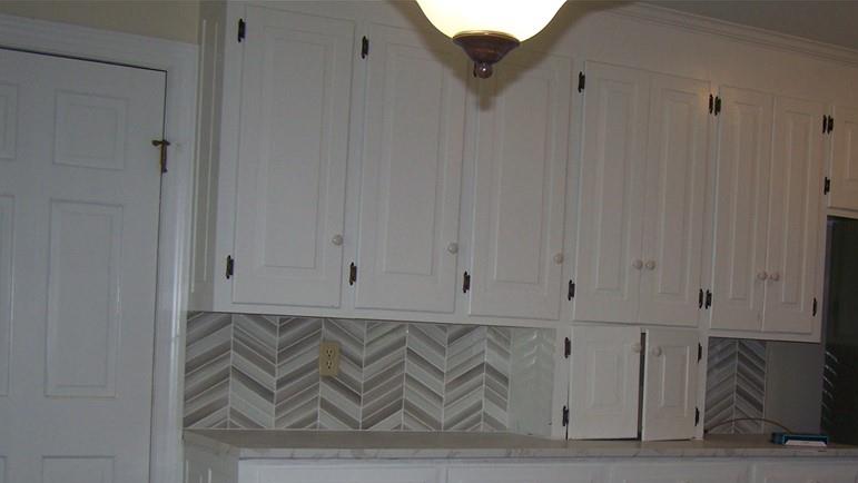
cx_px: 533
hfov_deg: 37.6
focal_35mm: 55
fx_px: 1252
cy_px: 426
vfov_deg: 21.4
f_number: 2.8
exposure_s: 1/60
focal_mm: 6.3
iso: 80
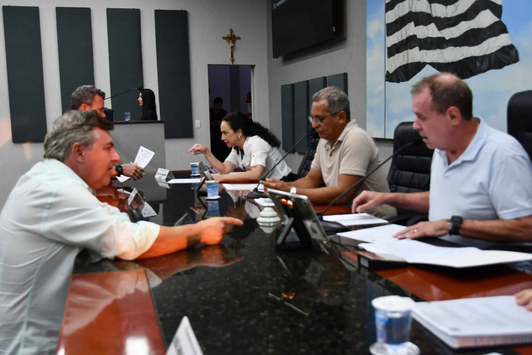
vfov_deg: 34.2
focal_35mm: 39
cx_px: 266
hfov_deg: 49.6
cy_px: 178
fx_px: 576
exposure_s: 1/250
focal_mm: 26
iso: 800
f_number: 3.8
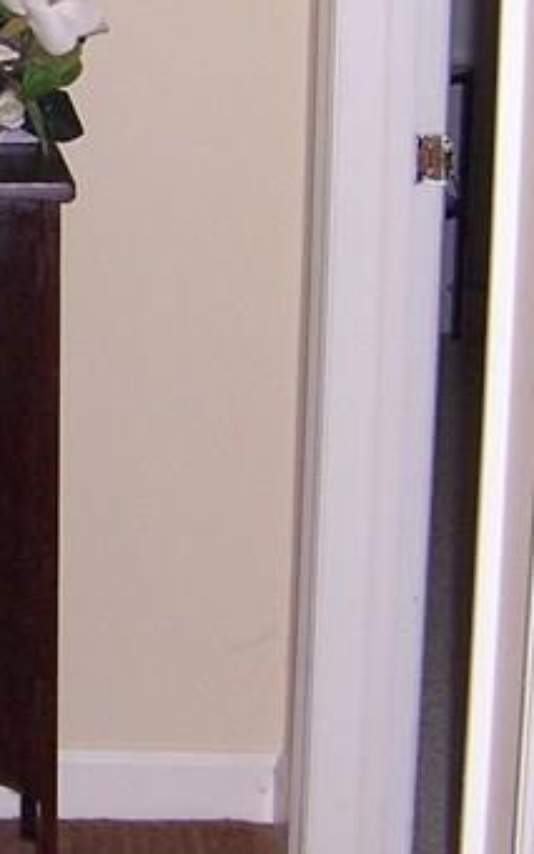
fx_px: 2446
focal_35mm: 105
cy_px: 296
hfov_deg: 11.6
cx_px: -409
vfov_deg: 19.8
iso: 140
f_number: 2.8
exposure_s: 1/60
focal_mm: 5.5
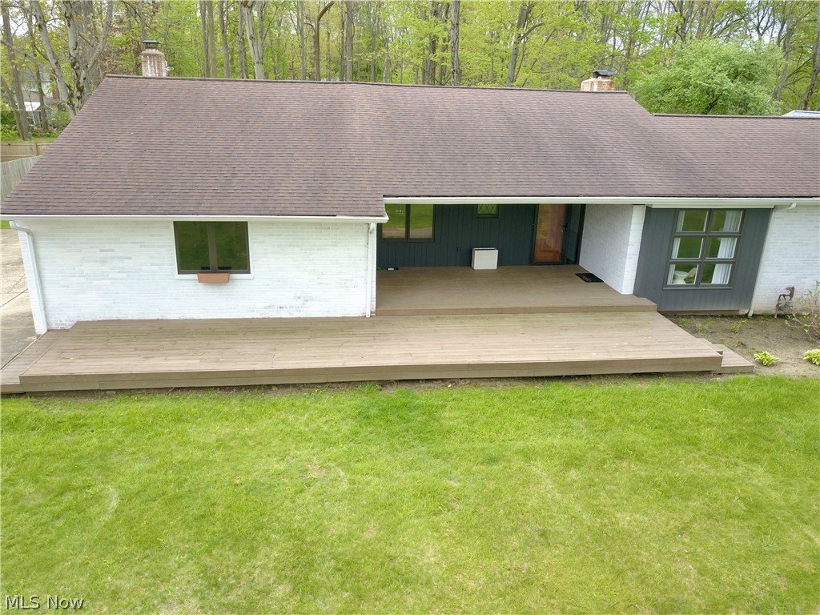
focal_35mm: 26
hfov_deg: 67.3
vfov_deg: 53.1
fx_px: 616
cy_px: 308
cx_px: 410
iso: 100
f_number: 2.2
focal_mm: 4.73
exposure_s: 1/125
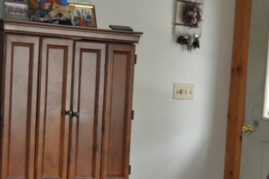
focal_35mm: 152
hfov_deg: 13.5
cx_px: 215
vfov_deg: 8.8
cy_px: 258
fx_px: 1135
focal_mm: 30
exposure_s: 1/125
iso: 800
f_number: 4.2
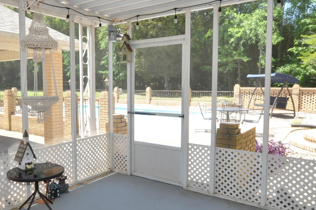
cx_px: 127
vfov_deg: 43.5
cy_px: 108
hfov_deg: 61.5
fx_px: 263
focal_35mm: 30
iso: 1600
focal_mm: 14
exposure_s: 1/200
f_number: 14
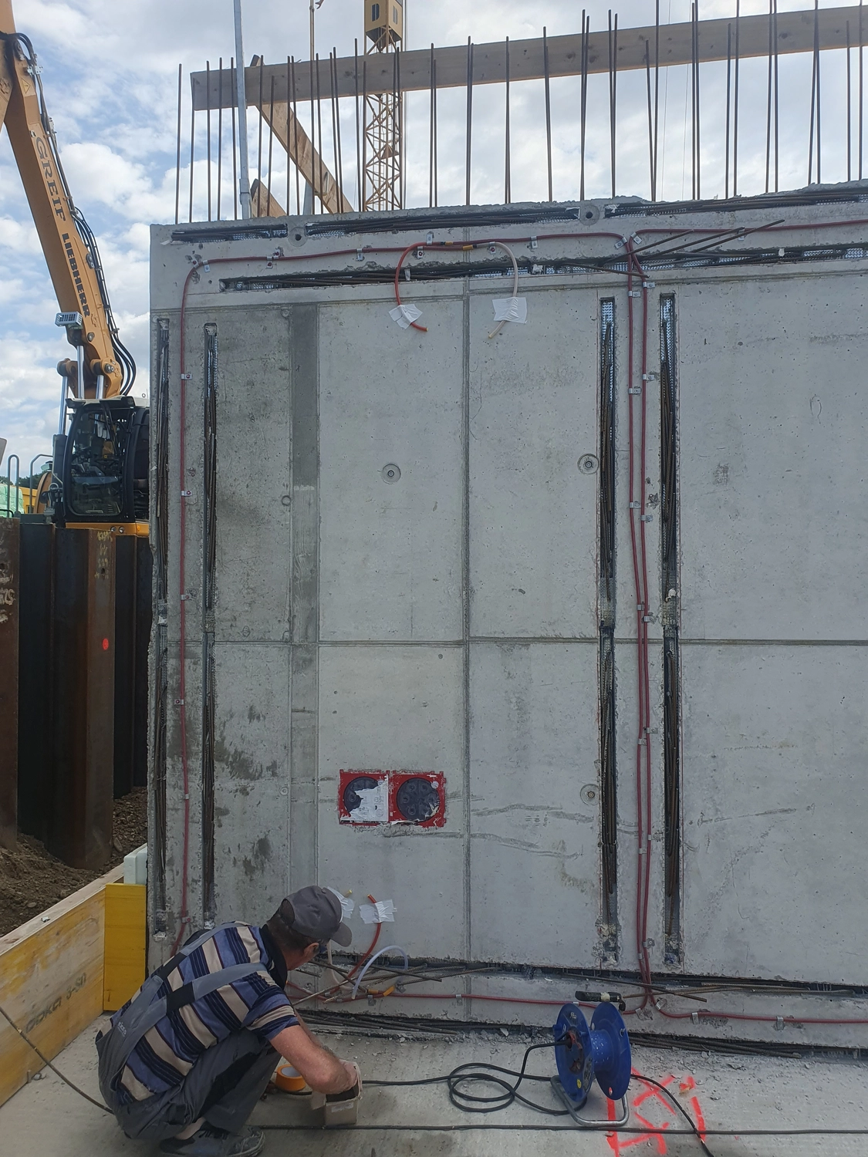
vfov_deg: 67.3
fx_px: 869
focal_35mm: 26
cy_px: 578
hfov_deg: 53.1
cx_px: 434
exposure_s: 1/1608
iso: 50
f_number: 2.4
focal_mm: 4.32
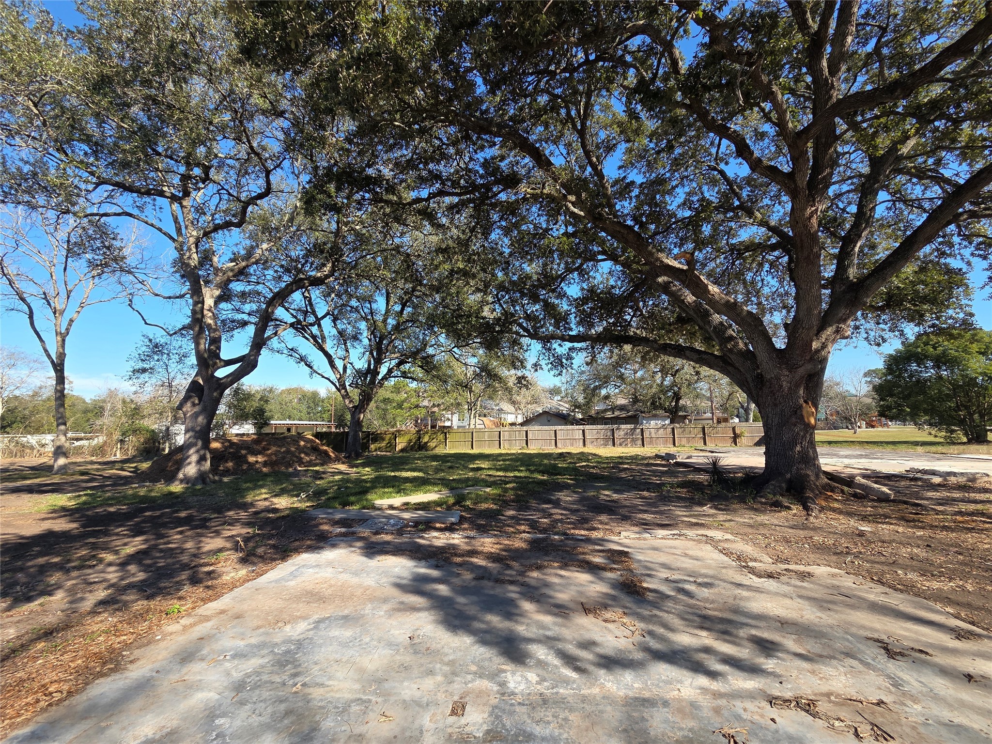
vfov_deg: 89.9
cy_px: 372
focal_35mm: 13
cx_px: 496
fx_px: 373
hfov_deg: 106.2
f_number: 2.2
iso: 50
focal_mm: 2.2
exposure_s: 1/864
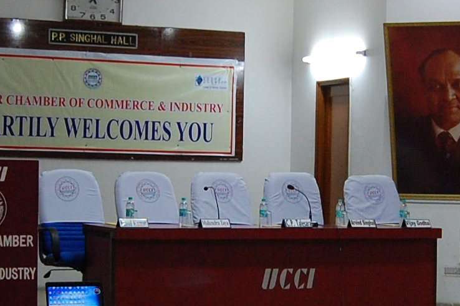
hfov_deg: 18.6
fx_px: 1405
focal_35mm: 110
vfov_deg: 12.4
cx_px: 244
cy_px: 162
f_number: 3.5
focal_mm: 18
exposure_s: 1/30
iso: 640
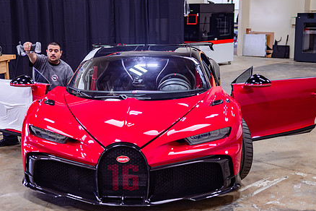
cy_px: 112
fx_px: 465
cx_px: 128
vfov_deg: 25.5
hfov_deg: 37.4
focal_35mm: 53
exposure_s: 1/60
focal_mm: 40
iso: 100
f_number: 2
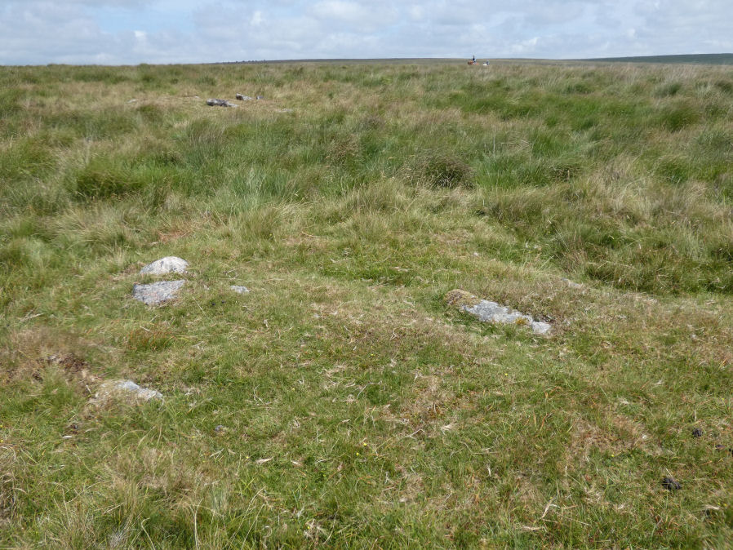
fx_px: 678
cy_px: 275
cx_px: 366
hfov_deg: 56.8
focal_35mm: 32
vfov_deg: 44.2
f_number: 3.4
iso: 80
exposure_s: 1/800
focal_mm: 5.8
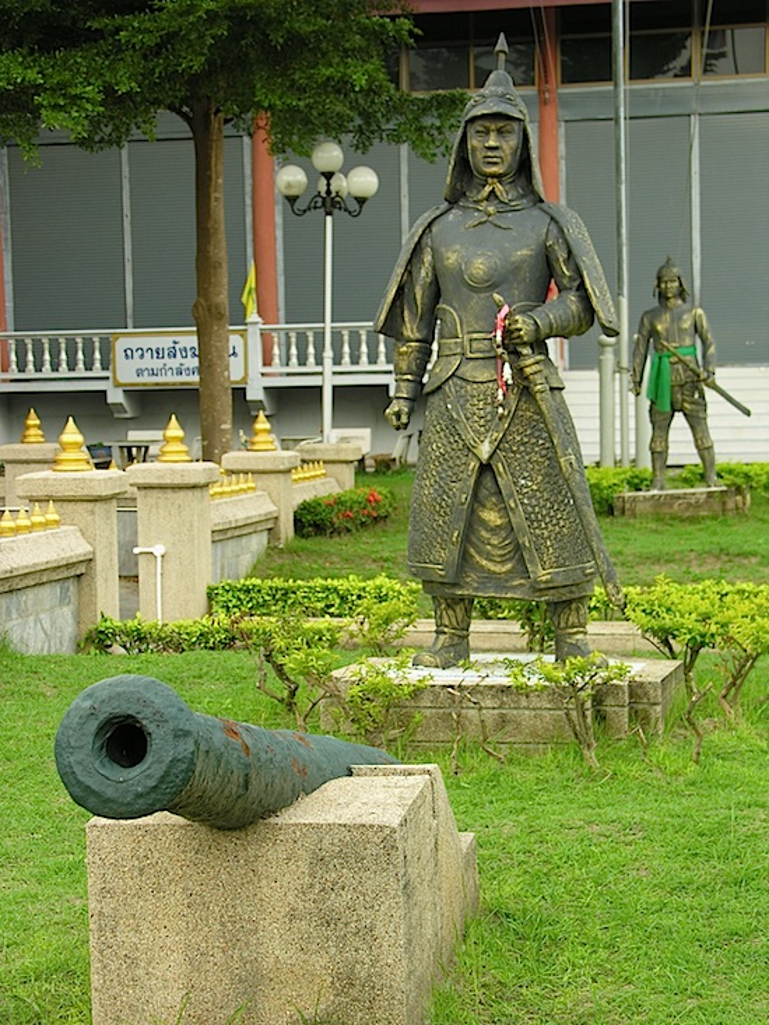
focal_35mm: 71
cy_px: 512
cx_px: 384
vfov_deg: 27.4
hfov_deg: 20.7
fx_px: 2102
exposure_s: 1/125
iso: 50
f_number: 3.3
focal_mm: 18
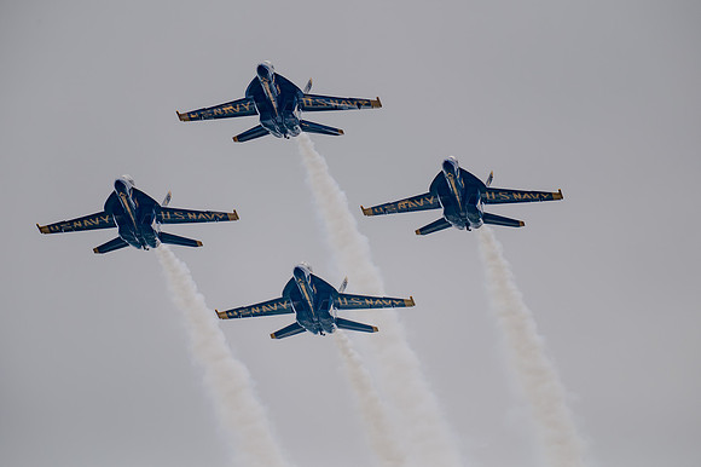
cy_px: 234
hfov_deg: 4.1
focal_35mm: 500
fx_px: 9730
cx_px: 350
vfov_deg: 2.7
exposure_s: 1/6400
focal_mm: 500
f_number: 6.3
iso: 640
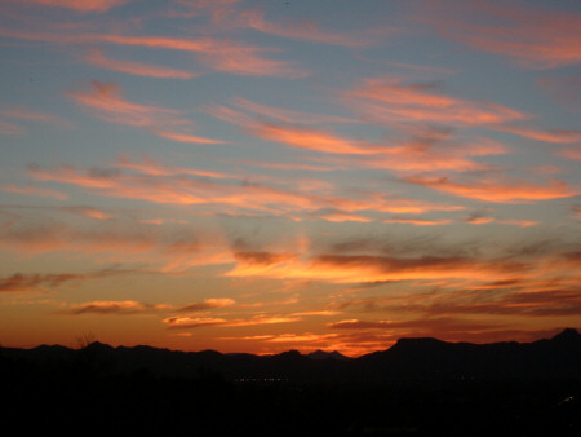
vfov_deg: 14.0
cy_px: 218
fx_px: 1780
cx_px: 290
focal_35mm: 106
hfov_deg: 18.5
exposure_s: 1/180
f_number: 4.9
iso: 100
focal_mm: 17.4
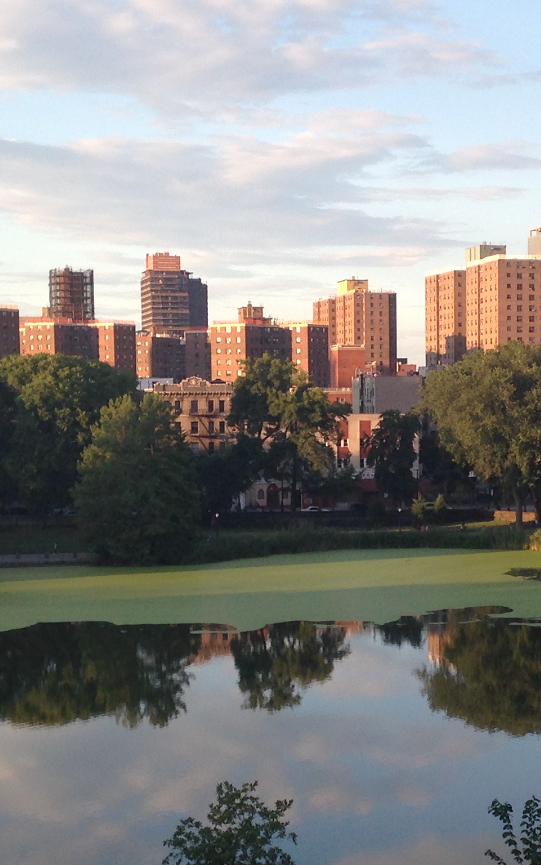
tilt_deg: -3.2
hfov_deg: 15.3
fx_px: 2004
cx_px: 399
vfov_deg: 24.3
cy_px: 548
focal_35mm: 85
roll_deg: +0.1
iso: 50
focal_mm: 4.12
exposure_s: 1/371
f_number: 2.4
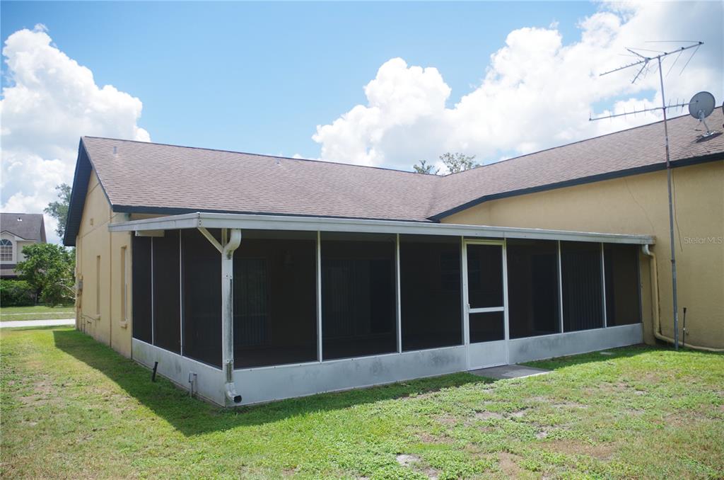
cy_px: 240
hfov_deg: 67.5
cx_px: 362
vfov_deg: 47.7
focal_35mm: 27
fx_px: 542
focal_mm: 18
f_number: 7.1
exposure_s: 1/400
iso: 200
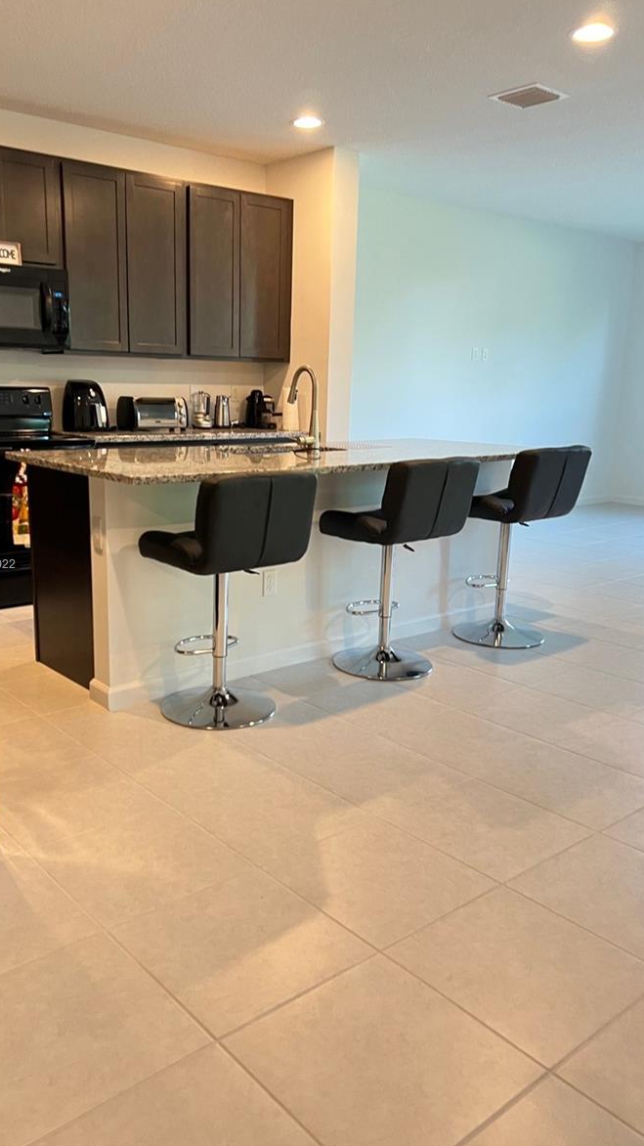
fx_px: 881
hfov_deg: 40.1
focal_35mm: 29
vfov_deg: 66.1
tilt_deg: -12.5
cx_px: 277
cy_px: 565
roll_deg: -1.2
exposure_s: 1/60
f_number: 1.5
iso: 200
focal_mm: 5.7
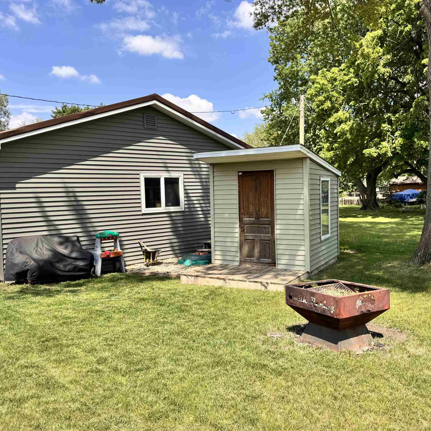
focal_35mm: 29
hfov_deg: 55.6
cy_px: 212
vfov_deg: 55.6
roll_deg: +2.1
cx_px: 214
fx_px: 409
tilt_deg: -2.2
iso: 80
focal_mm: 6.76
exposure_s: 1/3096
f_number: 1.78
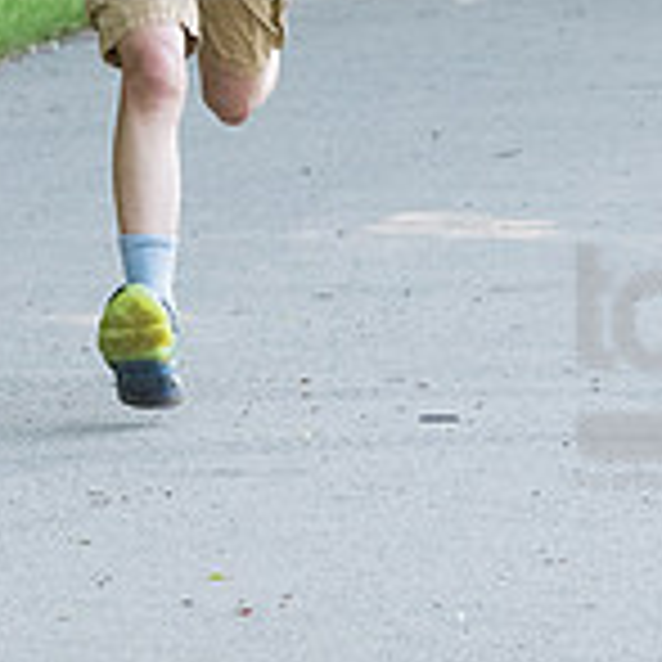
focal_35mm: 452
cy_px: -122
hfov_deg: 3.9
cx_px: 187
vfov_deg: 3.9
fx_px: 9780
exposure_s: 1/1600
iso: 4000
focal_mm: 116
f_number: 5.6
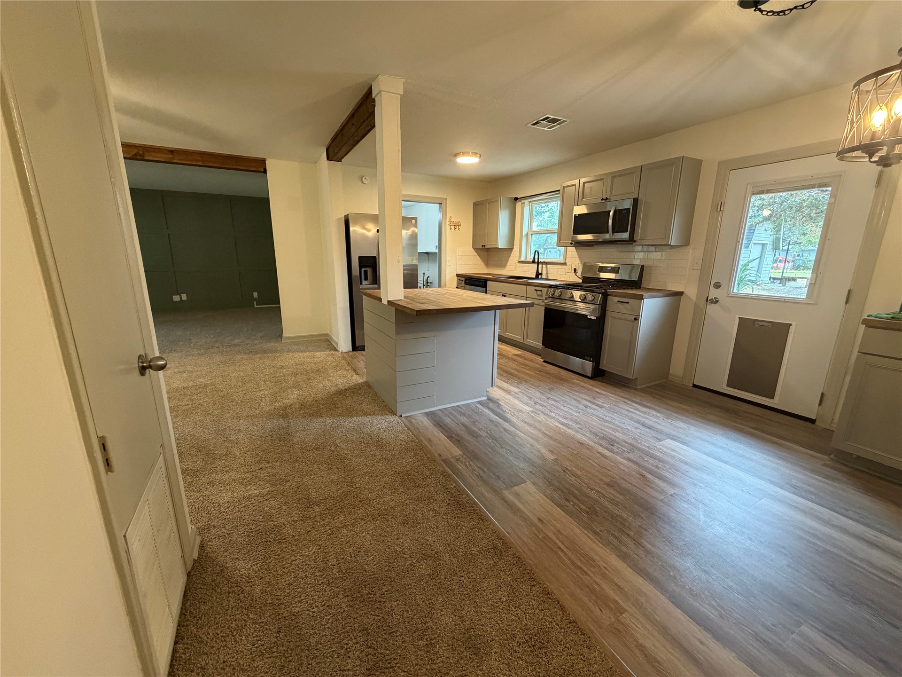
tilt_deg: -13.2
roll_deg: -0.8
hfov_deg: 102.1
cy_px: 338
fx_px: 365
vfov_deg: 85.7
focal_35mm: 14
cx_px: 451
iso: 400
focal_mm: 2.22
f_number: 2.2
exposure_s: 1/60
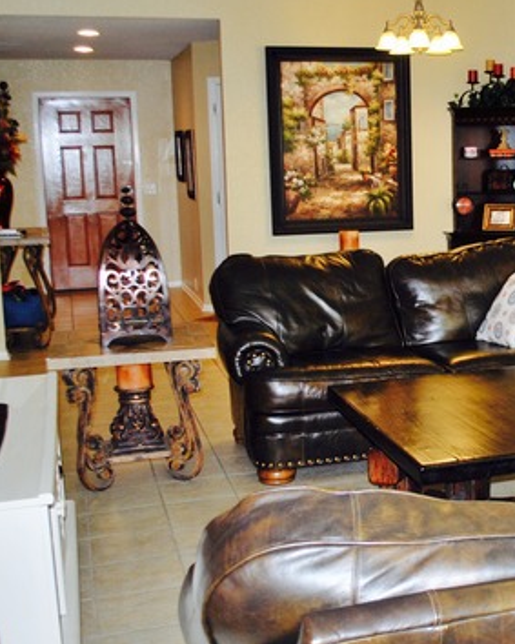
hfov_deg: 26.0
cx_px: 488
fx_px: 1067
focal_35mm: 56
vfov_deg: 33.6
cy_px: 309
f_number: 4
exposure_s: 1/60
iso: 200
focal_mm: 22
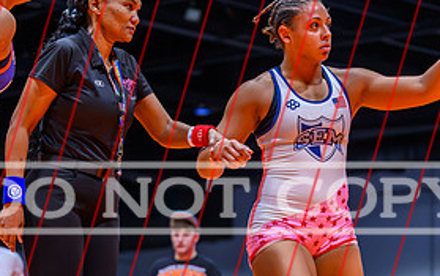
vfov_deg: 7.3
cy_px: 205
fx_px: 2149
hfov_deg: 11.7
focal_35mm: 179
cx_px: 218
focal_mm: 70
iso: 3200
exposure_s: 1/800
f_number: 2.8
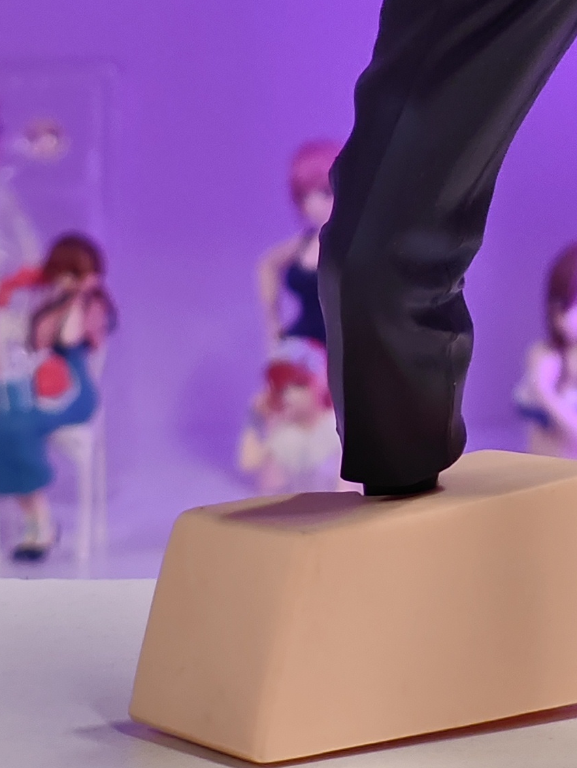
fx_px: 5132
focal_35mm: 231
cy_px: -159
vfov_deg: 8.5
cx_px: 764
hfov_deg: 6.4
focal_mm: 7.48
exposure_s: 1/33.3
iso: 800
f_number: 2.4
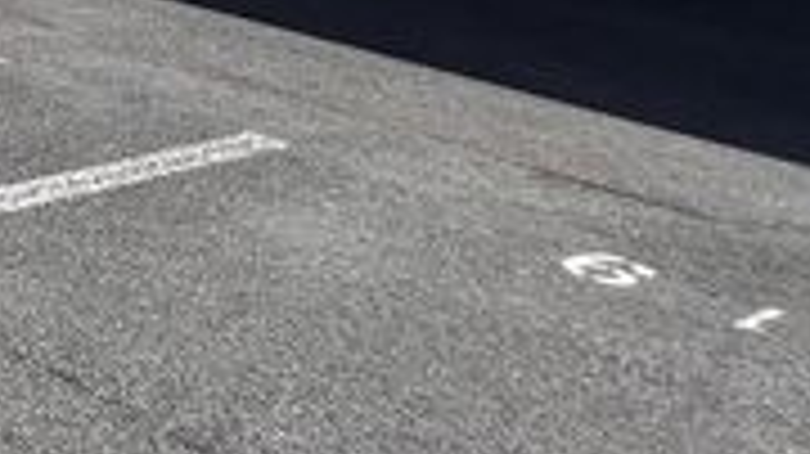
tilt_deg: +1.0
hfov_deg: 18.0
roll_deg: -1.2
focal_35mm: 63
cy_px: -458
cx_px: -904
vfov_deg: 15.3
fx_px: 1352
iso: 32
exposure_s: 1/1698
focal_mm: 1.57
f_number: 1.8
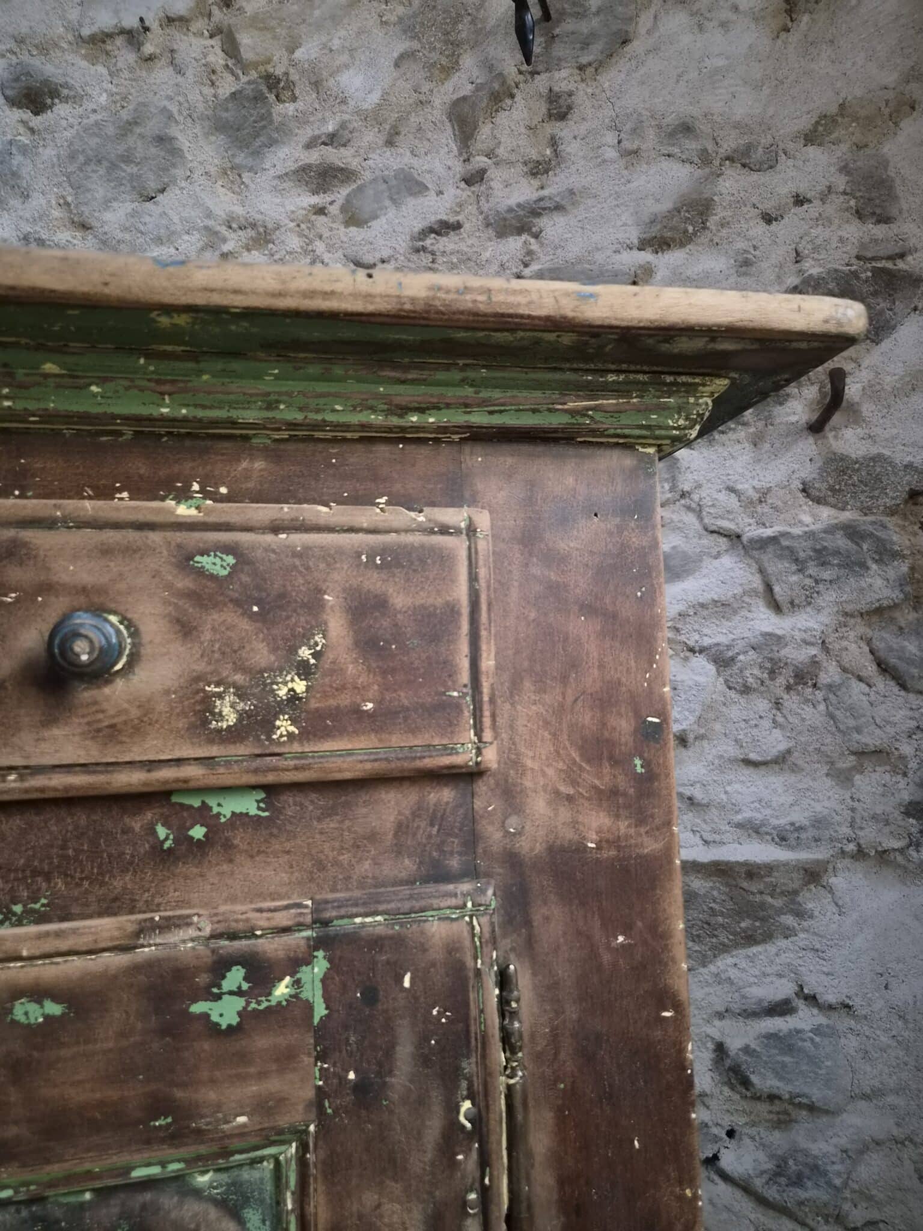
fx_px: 818
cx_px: 462
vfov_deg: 73.9
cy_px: 616
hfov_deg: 58.9
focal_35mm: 23
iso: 1600
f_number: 1.8
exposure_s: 1/50
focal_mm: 5.4
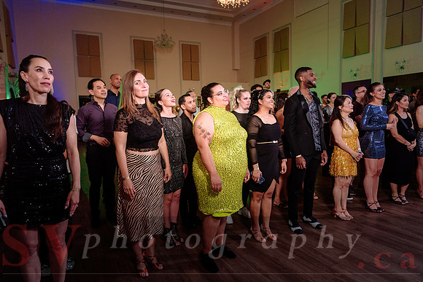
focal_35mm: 24
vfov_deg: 52.5
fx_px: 286
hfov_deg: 72.9
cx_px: 212
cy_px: 141
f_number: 2.8
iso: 500
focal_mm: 24
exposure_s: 1/160
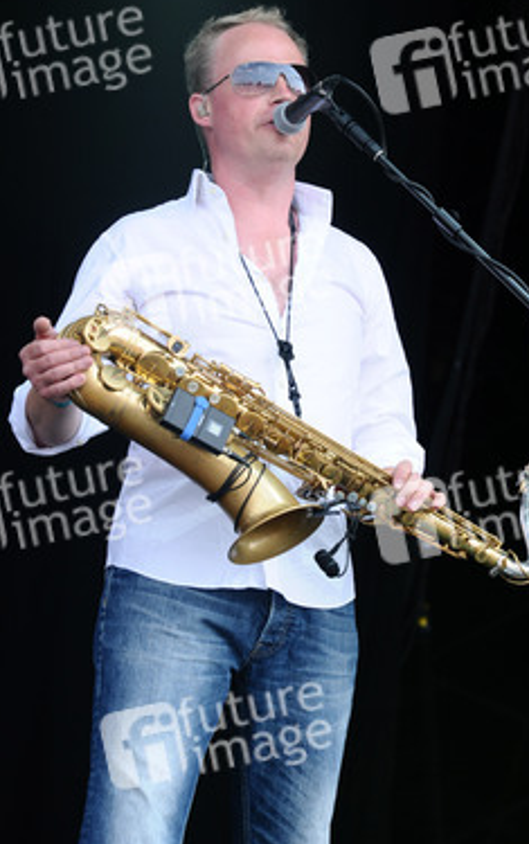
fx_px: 3753
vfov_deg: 12.8
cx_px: 283
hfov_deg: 8.1
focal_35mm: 163
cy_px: 398
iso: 320
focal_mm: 100
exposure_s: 1/400
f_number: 5.6
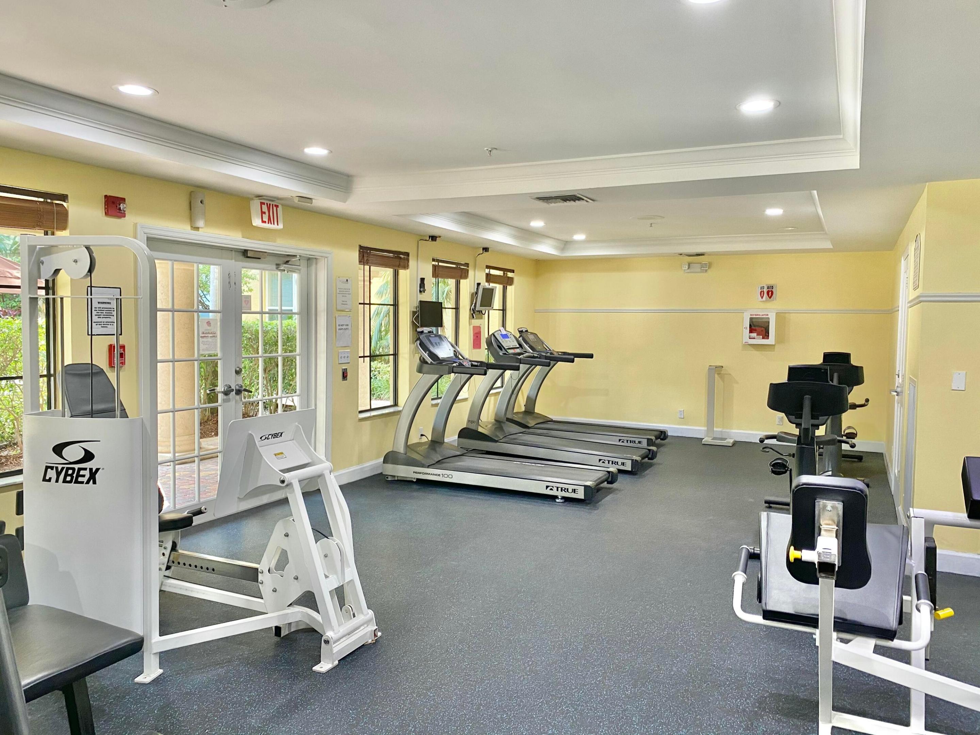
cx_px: 490
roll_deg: -0.6
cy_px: 368
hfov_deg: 67.3
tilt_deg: -0.5
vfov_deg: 53.1
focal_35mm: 26
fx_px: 736
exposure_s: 1/60
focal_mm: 4.25
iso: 80
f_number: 1.8
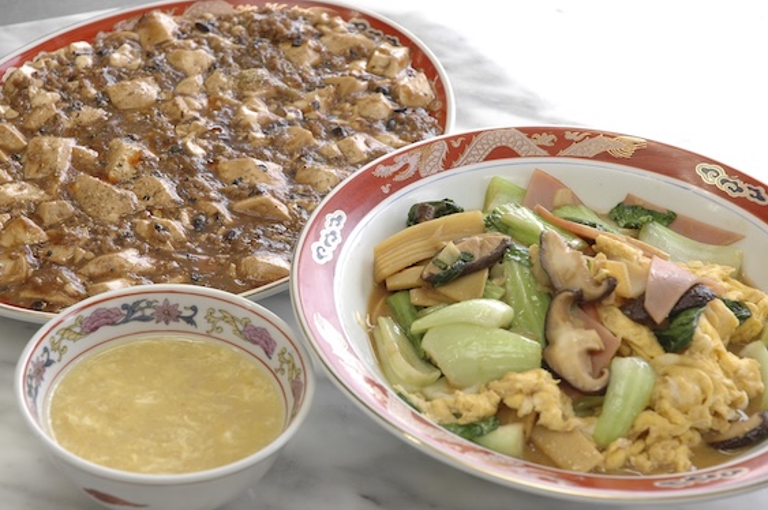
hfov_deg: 20.6
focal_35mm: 99
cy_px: 251
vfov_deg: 13.8
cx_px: 368
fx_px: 2110
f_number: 8
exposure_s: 1/60
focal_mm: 62
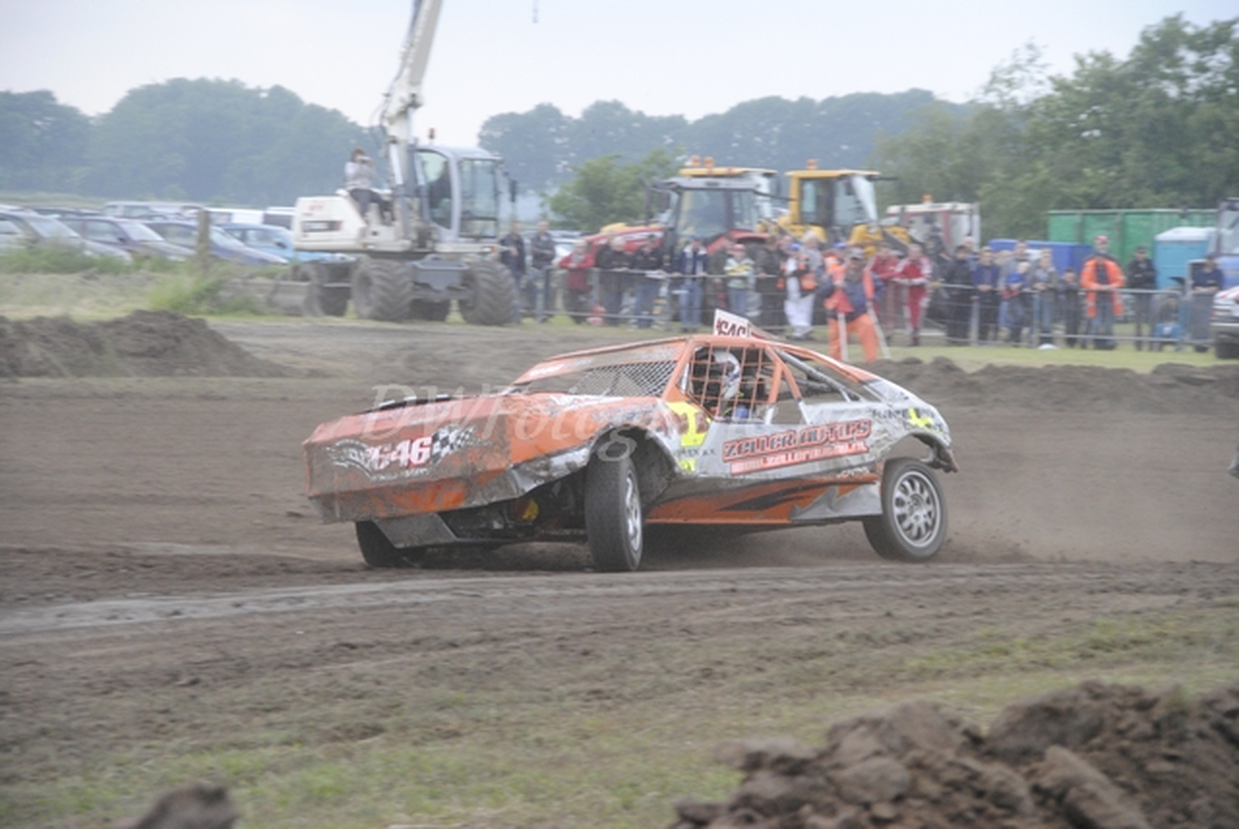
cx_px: 620
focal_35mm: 165
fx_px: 5684
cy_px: 414
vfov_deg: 8.3
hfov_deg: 12.4
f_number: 5.3
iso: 800
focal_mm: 110
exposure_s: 1/320
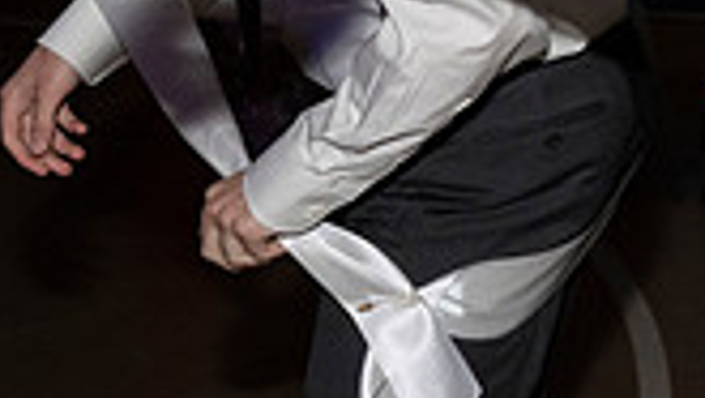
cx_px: 1538
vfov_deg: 8.3
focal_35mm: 143
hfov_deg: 12.6
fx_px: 2675
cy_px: -225
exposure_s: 1/100
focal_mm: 28.5
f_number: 5.6
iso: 1250
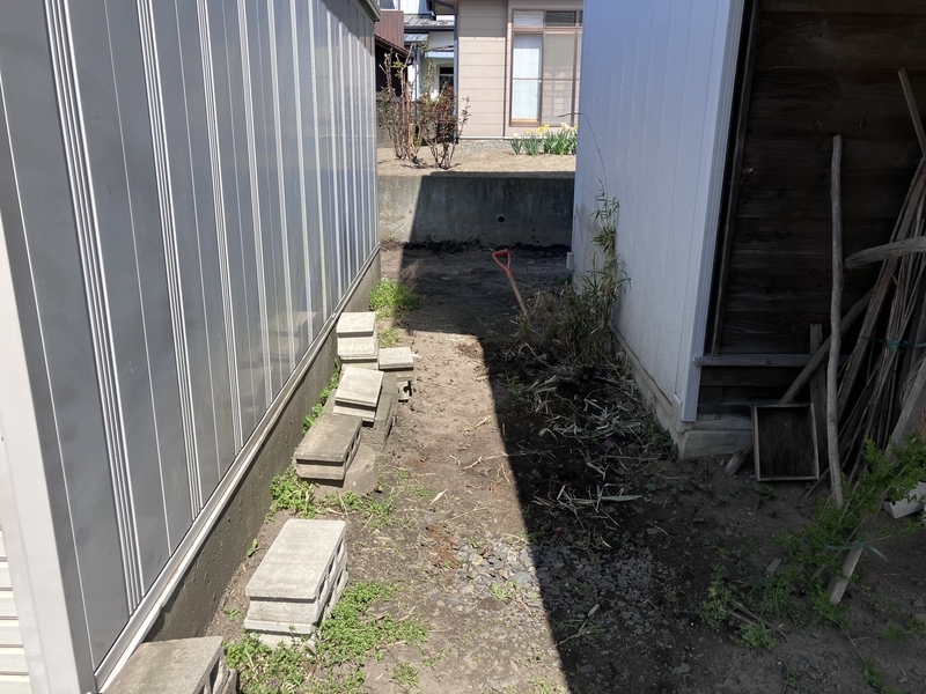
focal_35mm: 28
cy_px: 347
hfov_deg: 63.4
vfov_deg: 49.7
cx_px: 463
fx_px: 749
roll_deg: +0.4
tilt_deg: -17.4
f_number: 1.8
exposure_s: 1/1429
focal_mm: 3.99
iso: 32
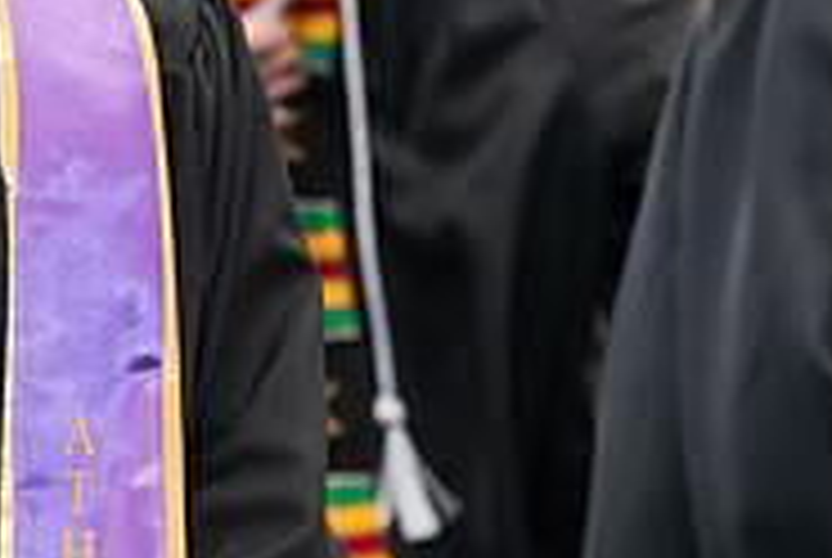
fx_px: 10139
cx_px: -27
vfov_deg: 3.1
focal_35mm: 438
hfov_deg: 4.7
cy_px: -151
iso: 3200
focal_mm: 140
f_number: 3.2
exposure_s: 1/200
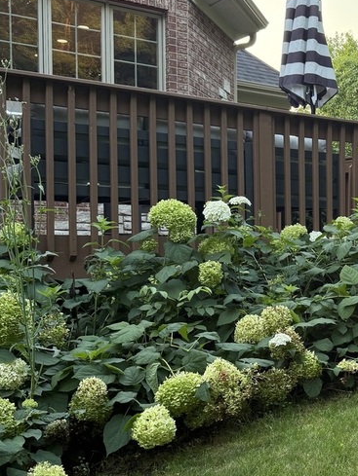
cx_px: 379
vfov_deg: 36.1
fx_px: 731
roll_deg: -1.0
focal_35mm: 53
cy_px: 277
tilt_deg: -2.5
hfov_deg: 25.8
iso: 100
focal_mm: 6.76
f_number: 1.78
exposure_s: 1/130
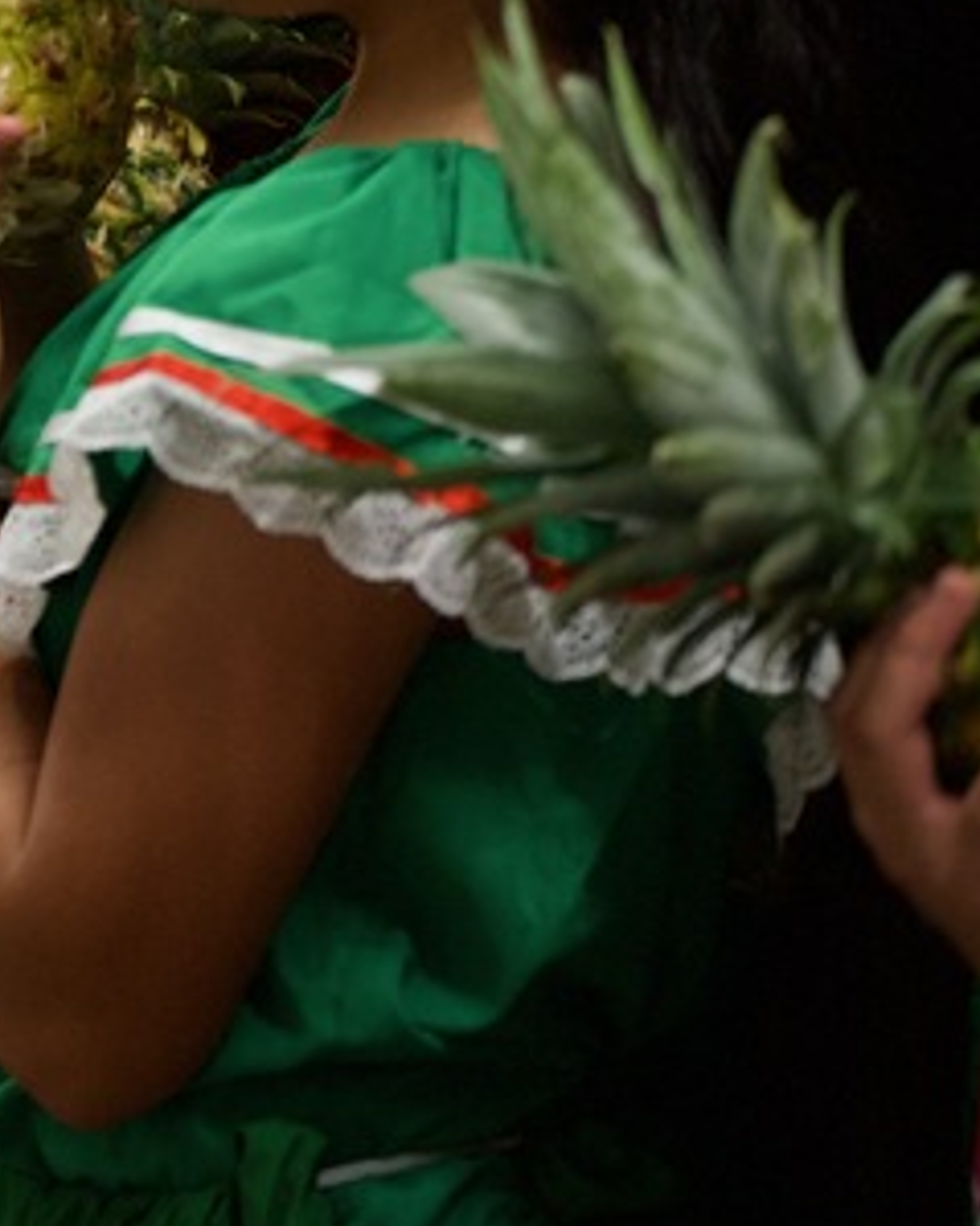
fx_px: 12805
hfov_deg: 4.3
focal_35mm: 353
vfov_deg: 5.5
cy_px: -96
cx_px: -783
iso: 2000
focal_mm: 110
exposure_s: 1/250
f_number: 2.8
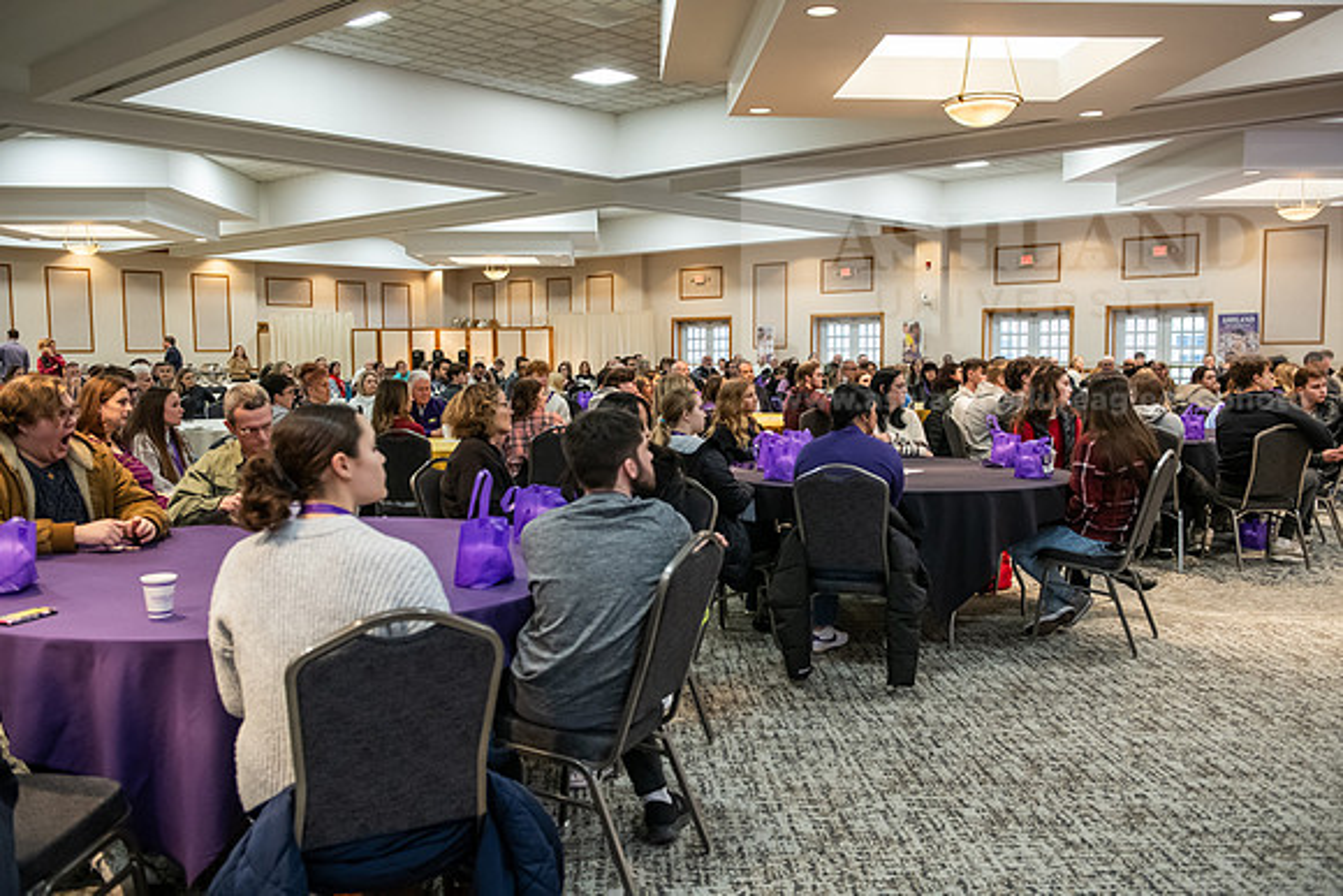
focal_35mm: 32
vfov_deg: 41.1
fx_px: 1194
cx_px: 672
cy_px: 448
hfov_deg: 58.7
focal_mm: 32
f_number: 3.5
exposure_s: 1/125
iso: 2000
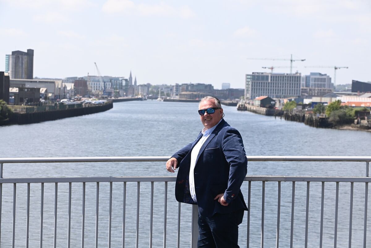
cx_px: 186
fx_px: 979
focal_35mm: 95
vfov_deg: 14.4
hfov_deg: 21.5
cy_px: 124
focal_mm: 95
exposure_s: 1/800
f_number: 9
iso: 640
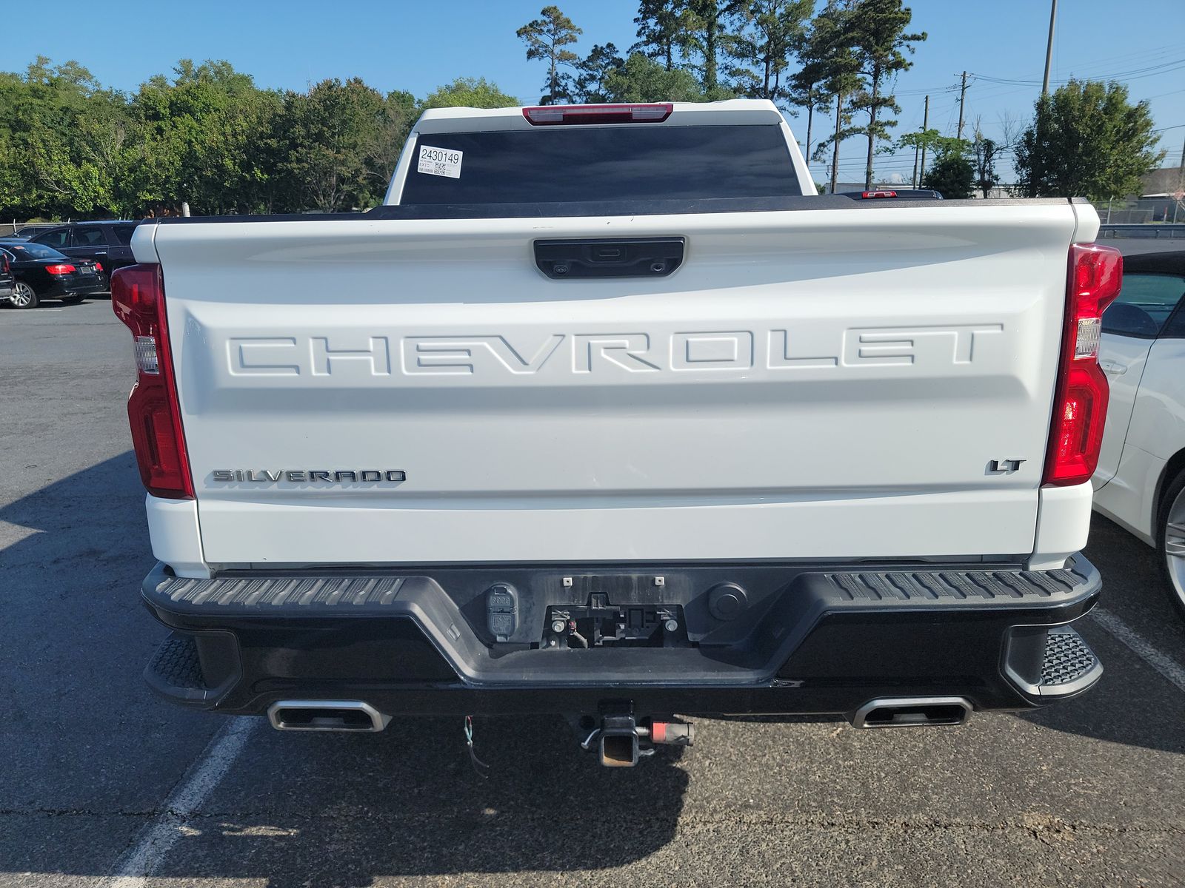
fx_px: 822
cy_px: 444
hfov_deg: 71.6
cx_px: 592
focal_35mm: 24
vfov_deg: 56.8
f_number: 1.8
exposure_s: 1/870
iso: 50
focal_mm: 6.7
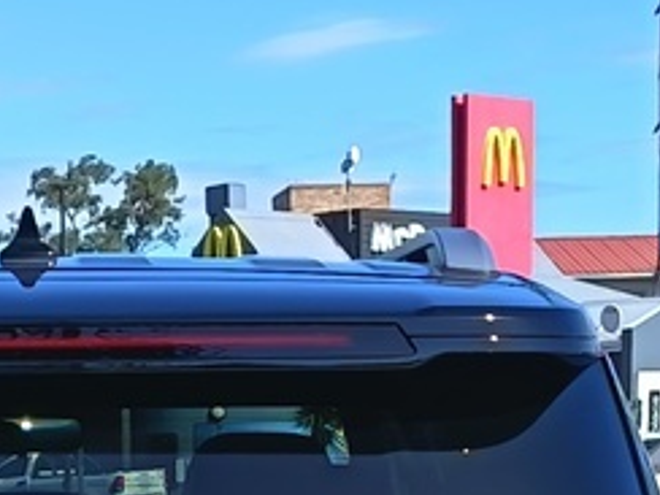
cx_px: 16
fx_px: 2879
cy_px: 933
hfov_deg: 12.9
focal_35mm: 151
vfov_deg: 9.3
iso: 100
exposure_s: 1/690
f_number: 1.75
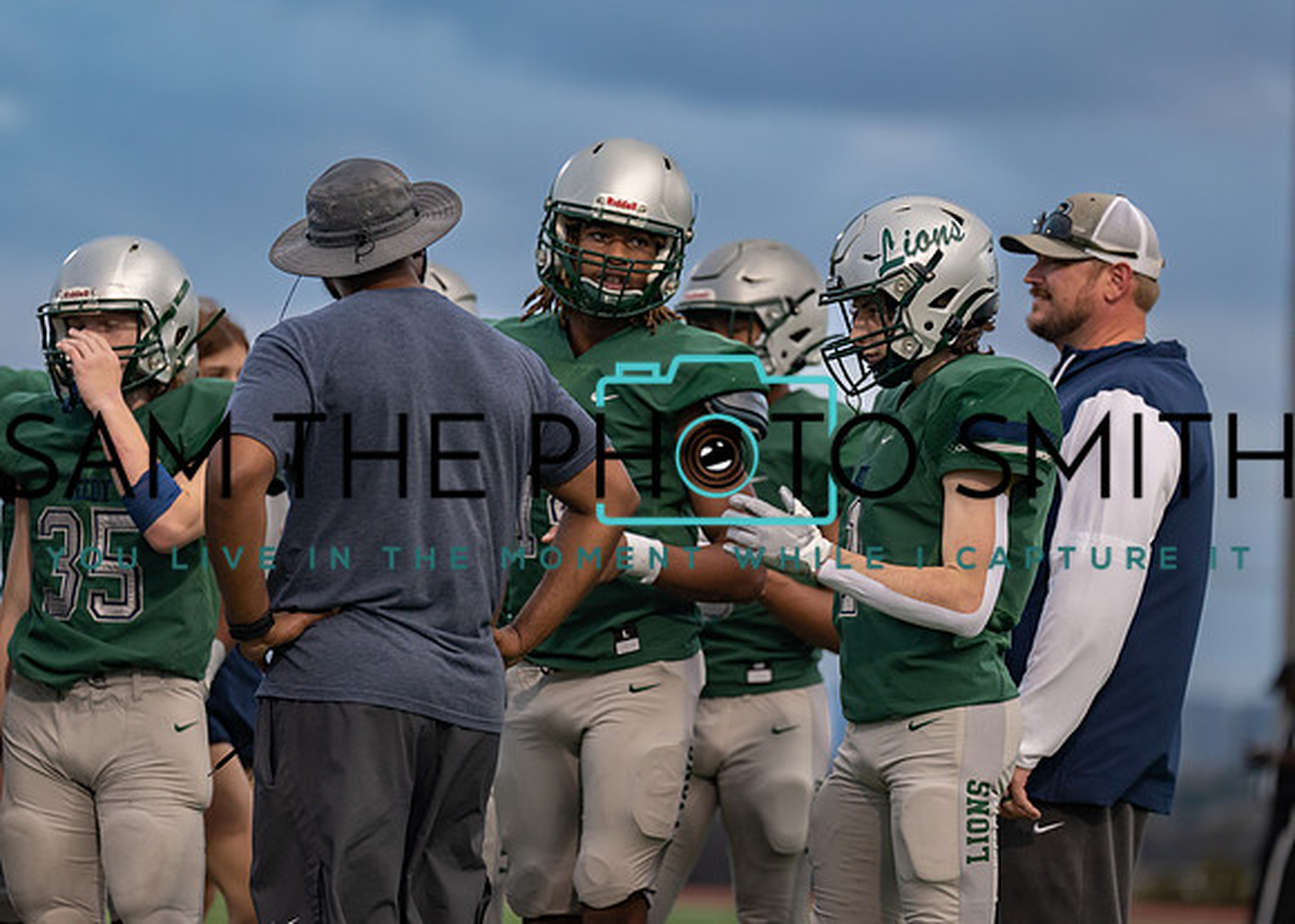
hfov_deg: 9.6
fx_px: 7706
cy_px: 462
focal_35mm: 210
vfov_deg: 6.9
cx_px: 648
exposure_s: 1/1250
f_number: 2.8
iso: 500
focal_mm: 200
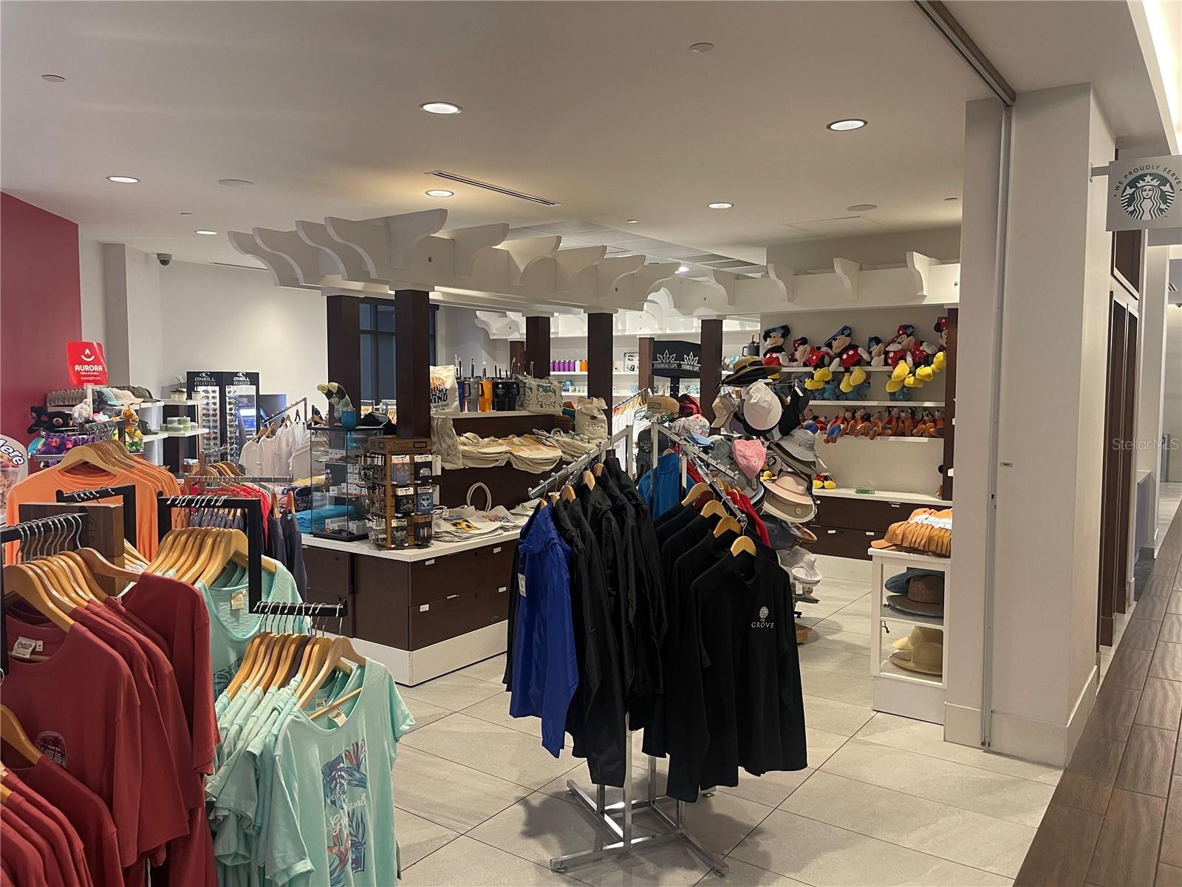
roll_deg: +0.0
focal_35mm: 25
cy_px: 444
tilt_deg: -3.5
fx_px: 854
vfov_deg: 54.9
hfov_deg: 69.4
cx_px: 591
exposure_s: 1/60
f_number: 1.6
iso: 125
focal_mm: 5.1
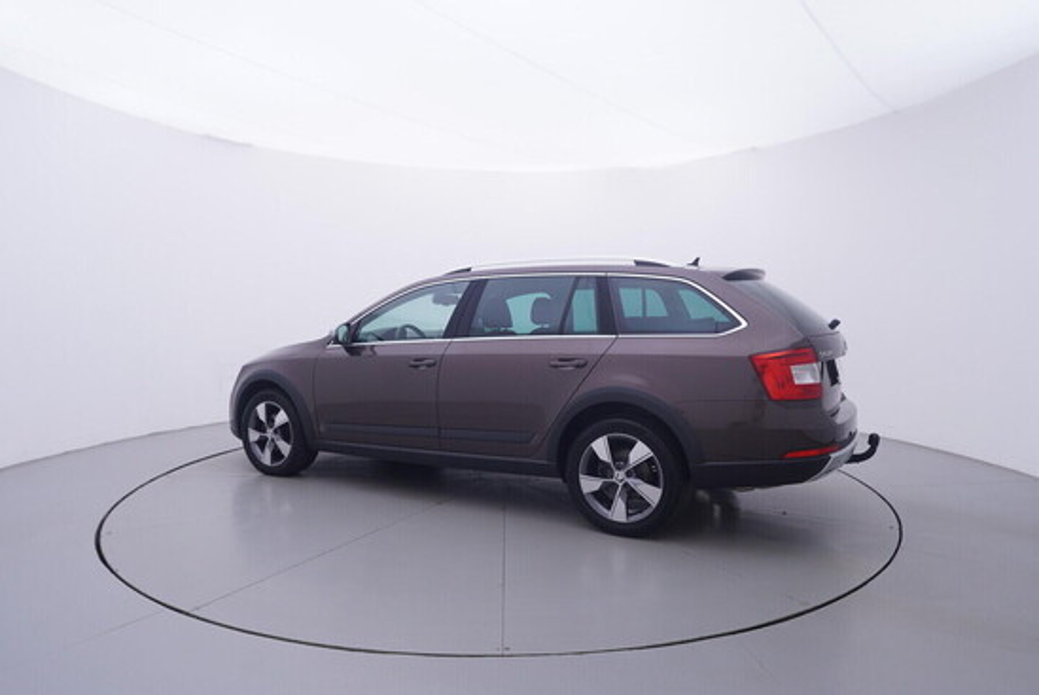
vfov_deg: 56.2
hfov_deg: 77.3
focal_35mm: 22
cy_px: 348
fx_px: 650
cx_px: 520
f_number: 5
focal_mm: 15
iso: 200
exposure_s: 1/80
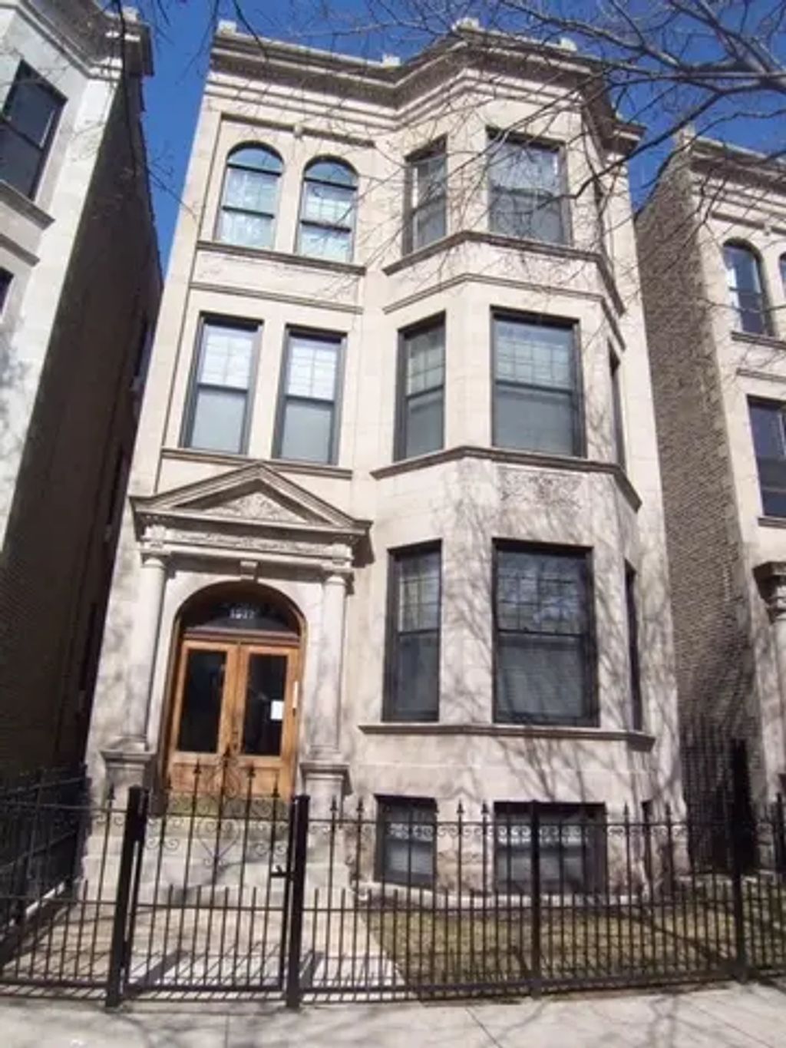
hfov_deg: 58.9
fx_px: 696
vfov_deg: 73.9
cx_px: 393
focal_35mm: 23
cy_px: 524
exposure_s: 1/320
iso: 64
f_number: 5.6
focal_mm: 3.8
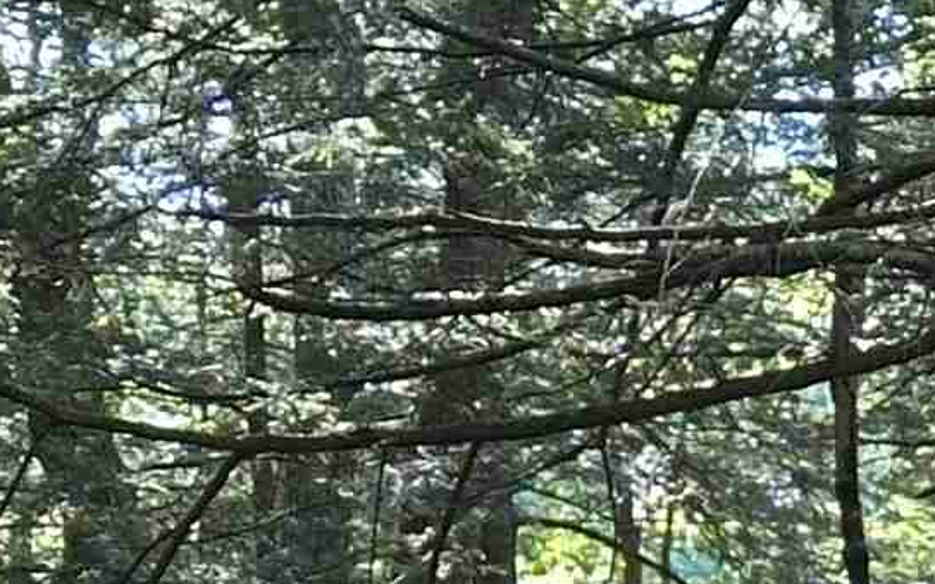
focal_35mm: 288
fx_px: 7336
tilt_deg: -1.8
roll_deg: +0.8
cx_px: 1469
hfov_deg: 7.2
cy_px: 1445
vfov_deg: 4.4
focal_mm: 6.86
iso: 80
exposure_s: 1/81
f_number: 1.78
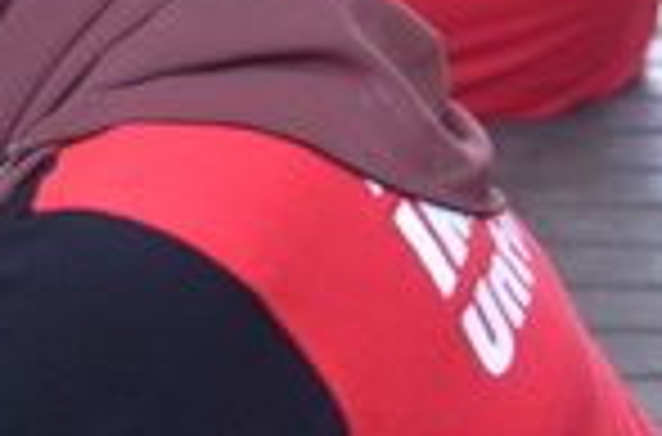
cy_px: 189
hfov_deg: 7.1
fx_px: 5237
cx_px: -288
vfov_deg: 4.8
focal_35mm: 286
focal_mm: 35
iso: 1000
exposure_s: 1/125
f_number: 4.5
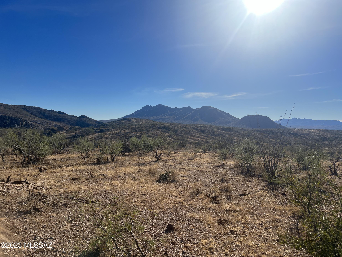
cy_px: 128
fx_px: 257
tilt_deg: -0.3
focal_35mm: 26
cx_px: 171
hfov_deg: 67.3
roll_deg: -1.0
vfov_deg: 53.1
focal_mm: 5.7
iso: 50
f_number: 1.5
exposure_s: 1/9434
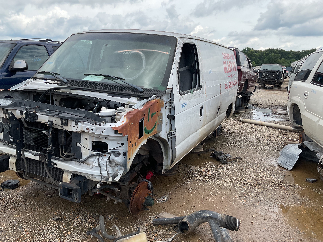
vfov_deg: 48.2
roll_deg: -2.2
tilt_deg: -11.9
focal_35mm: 29
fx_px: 271
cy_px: 121
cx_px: 162
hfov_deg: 61.7
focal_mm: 3
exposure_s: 1/1076
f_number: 1.8
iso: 16
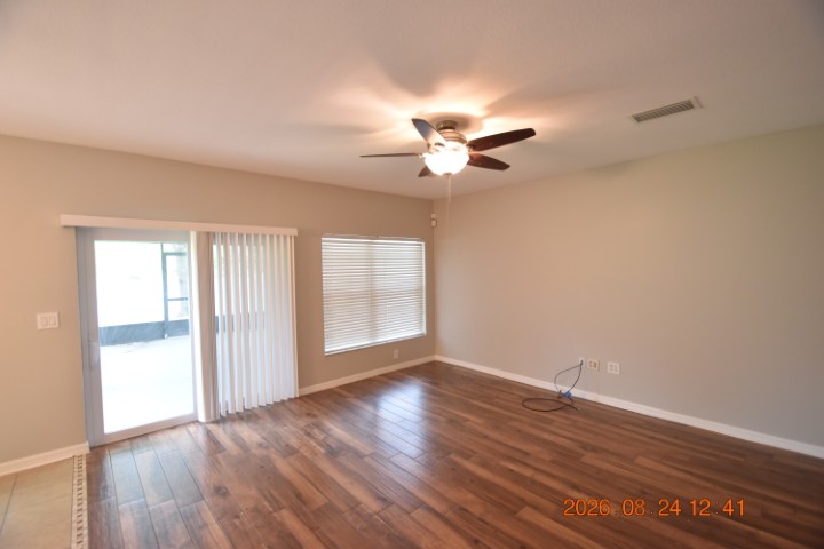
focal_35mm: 15
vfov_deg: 77.3
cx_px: 412
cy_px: 274
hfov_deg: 100.4
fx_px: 343
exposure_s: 1/60
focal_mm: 10
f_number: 3.5
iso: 1000
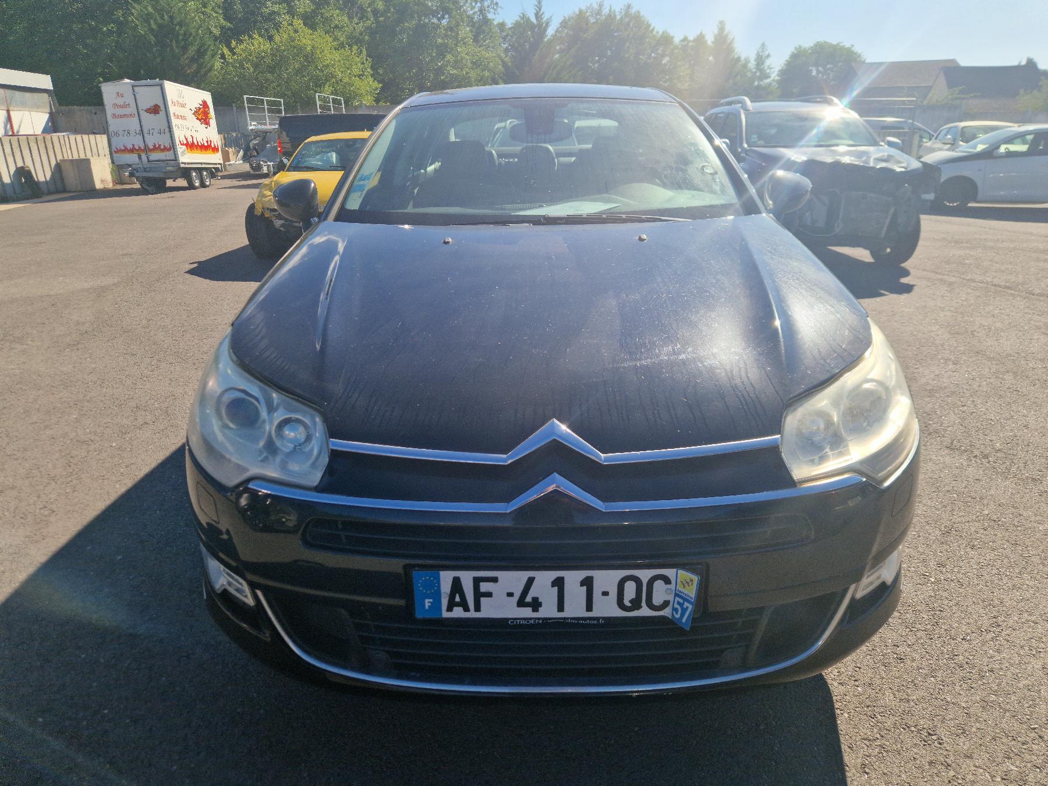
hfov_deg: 73.9
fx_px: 696
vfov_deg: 58.9
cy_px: 393
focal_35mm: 23
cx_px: 524
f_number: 1.8
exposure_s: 1/1429
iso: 50
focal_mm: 5.4
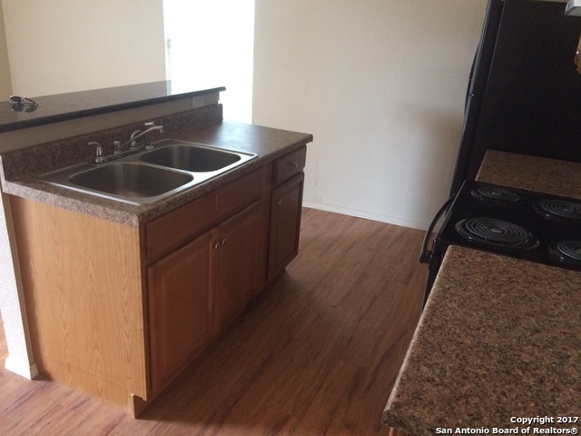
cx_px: 290
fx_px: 487
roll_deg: -2.6
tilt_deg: -23.3
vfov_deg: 48.2
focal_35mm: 29
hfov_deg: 61.7
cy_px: 218
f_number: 2.2
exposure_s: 1/30
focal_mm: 4.15
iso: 320
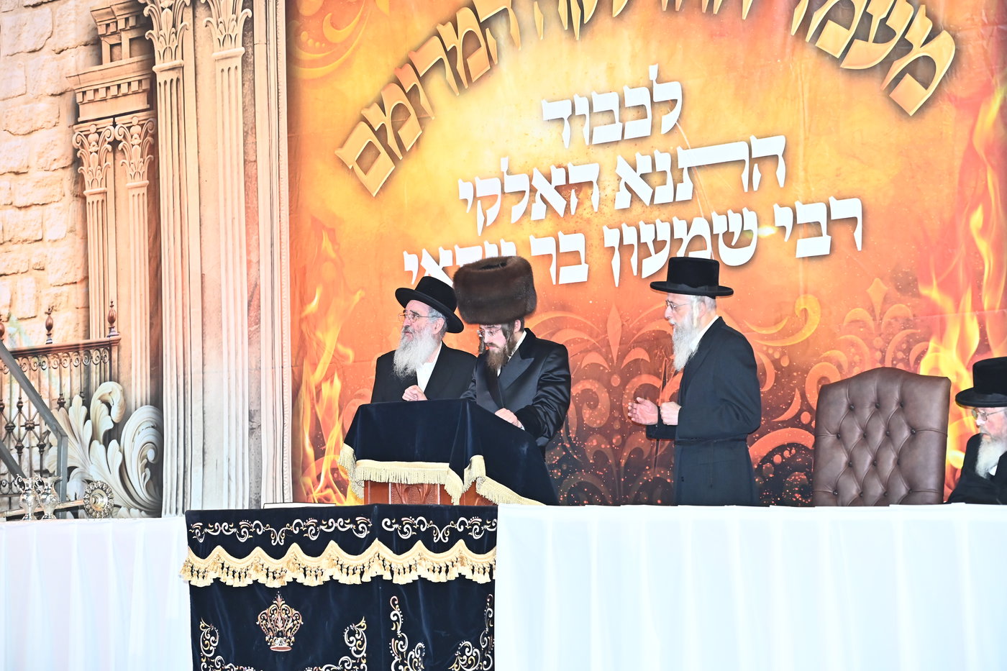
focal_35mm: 105
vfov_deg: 13.0
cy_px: 336
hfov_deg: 19.5
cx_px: 504
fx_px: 2937
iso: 3200
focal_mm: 105
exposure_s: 1/160
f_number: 4.5
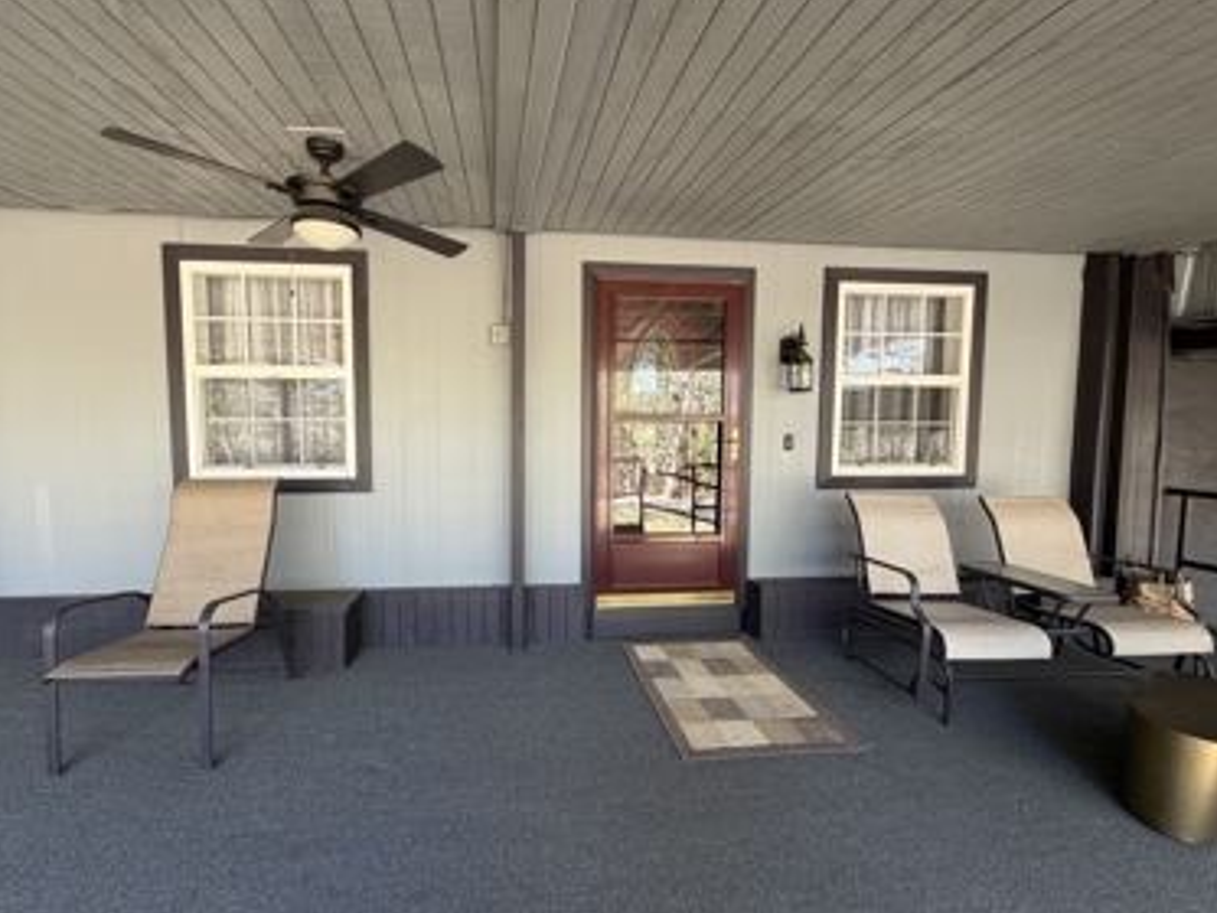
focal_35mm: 15
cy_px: 466
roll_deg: -0.3
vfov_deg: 81.8
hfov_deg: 98.0
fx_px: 528
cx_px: 571
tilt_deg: -2.9
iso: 200
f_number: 2.2
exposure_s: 1/121
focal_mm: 2.22
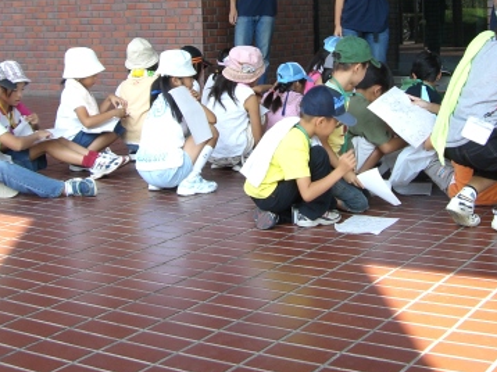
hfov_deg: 28.5
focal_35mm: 68
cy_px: 46
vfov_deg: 21.2
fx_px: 976
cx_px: 294
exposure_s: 1/160
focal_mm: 6.2
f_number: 2.7
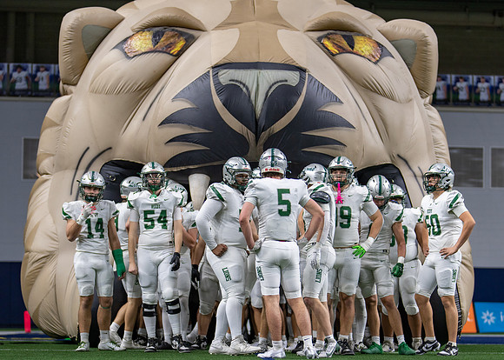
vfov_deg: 17.5
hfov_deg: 24.5
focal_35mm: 81
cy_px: 277
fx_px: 1159
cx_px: 290
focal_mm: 50
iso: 250
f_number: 1.2
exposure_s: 1/800
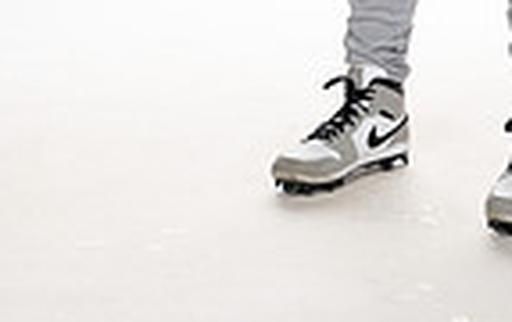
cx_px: 440
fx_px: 2279
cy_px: -401
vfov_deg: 7.6
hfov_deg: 12.7
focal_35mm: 163
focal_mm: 51
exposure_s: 1/250
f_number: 6.3
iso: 400
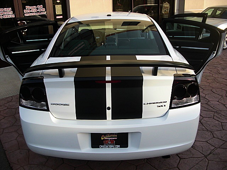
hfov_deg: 51.4
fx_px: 236
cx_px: 114
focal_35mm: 36
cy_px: 85
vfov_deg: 39.7
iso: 50
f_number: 2.8
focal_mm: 6.3
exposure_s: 1/320
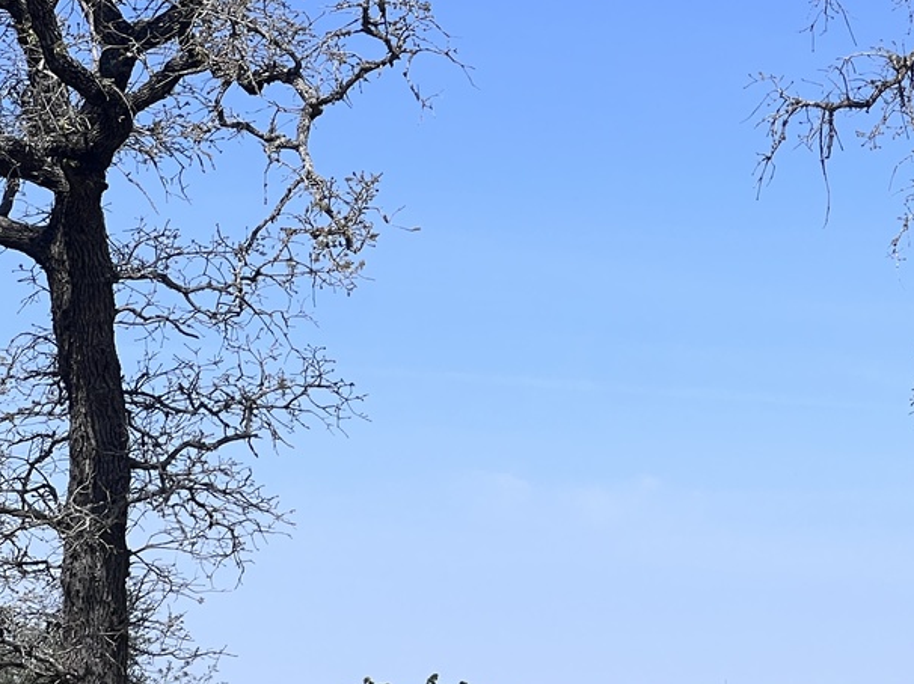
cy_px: 331
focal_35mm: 183
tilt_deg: +4.3
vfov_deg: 8.1
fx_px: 4830
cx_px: 884
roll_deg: +0.7
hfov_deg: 10.7
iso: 32
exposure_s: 1/1033
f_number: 2.8
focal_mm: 9
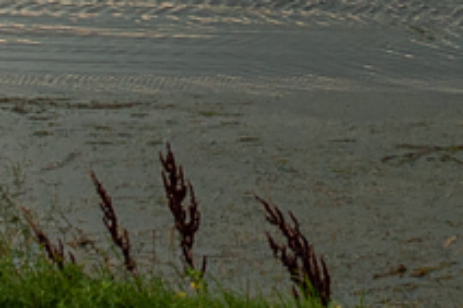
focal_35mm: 204
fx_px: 2622
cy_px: -275
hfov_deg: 10.1
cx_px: 330
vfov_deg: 6.5
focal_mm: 24
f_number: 5.6
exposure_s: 1/90
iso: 400
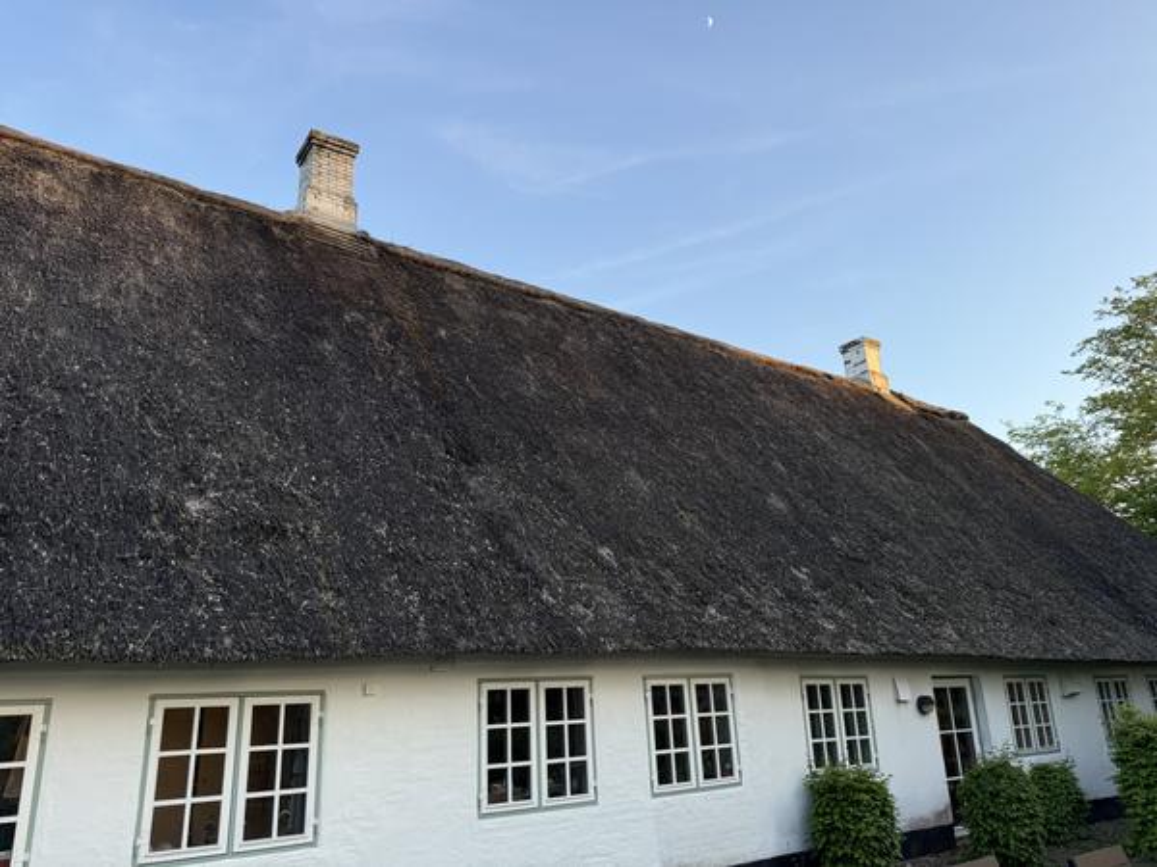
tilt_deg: +17.2
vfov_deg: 56.8
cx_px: 578
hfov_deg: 71.6
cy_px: 434
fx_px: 802
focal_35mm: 24
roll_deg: +1.8
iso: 80
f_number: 1.78
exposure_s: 1/377
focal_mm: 6.76
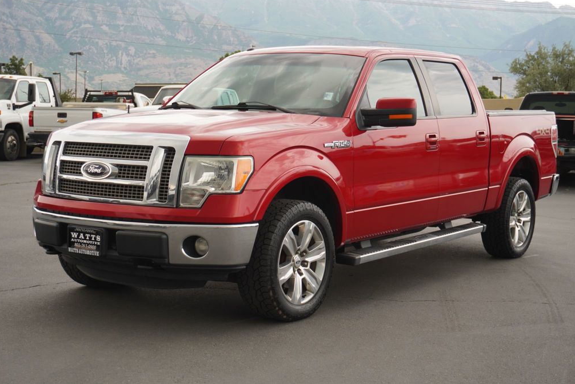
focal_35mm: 57
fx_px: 903
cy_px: 189
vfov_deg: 24.0
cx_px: 286
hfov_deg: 35.3
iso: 250
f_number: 5.6
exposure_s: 1/160
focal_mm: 37
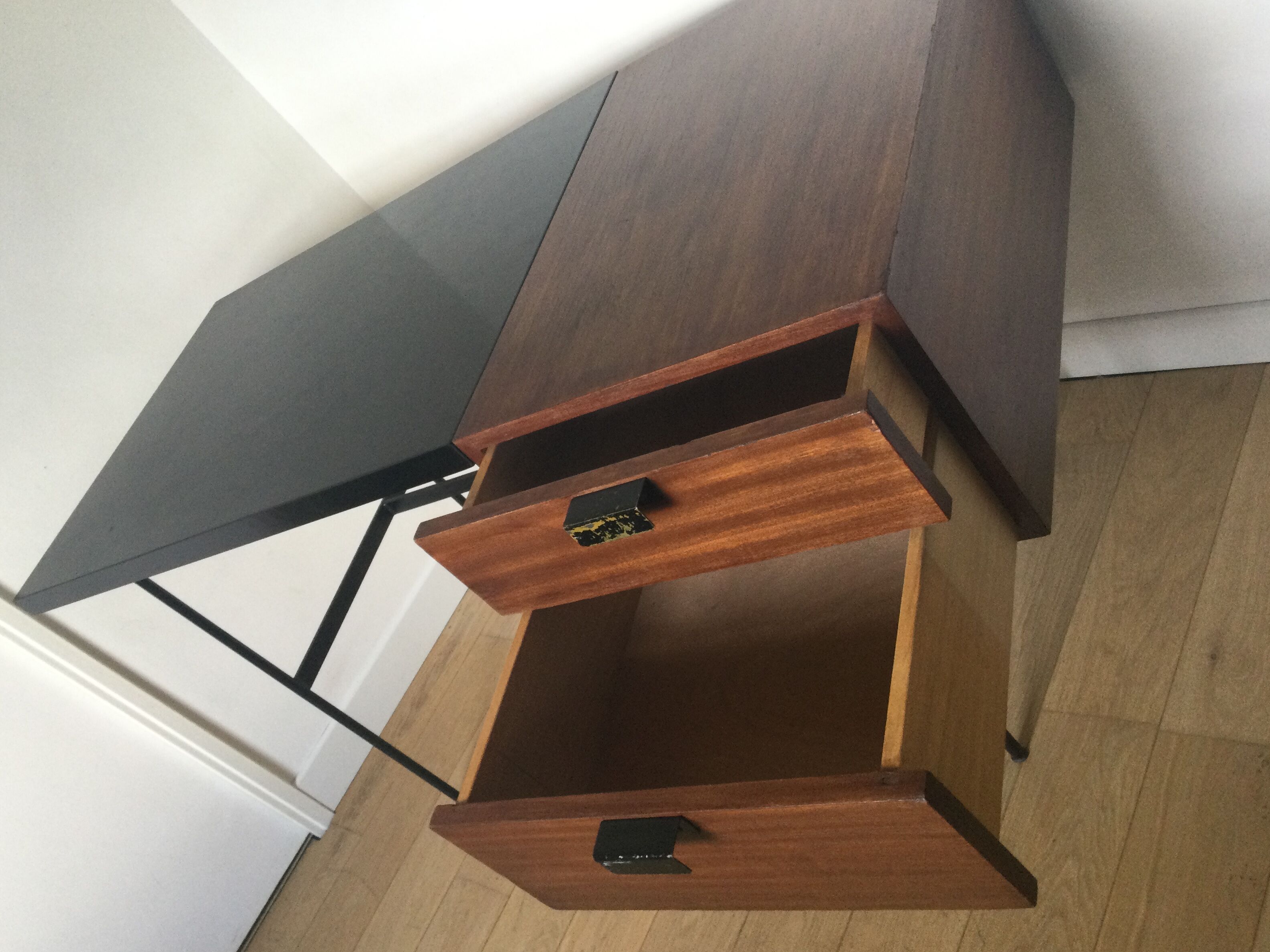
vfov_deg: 44.2
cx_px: 623
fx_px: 1174
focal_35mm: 32
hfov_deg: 56.8
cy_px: 478
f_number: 2.4
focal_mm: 3.3
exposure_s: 1/33
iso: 100
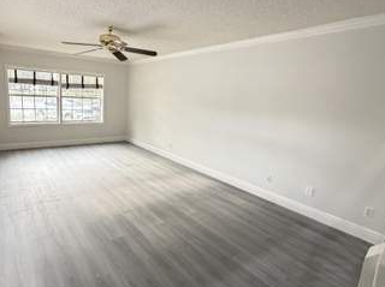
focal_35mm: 21
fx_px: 233
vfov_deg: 63.2
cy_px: 134
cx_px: 153
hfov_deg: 78.1
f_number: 2.2
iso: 500
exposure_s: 1/60
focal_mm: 2.22
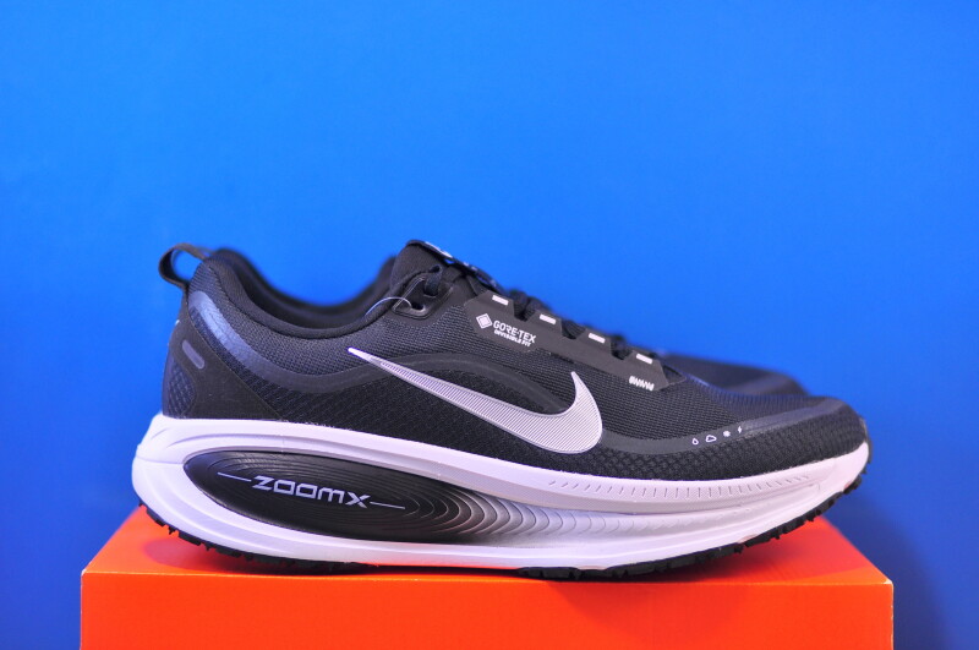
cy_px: 325
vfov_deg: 18.1
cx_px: 490
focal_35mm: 75
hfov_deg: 27.0
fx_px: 2037
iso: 250
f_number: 2
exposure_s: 1/320
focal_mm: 50
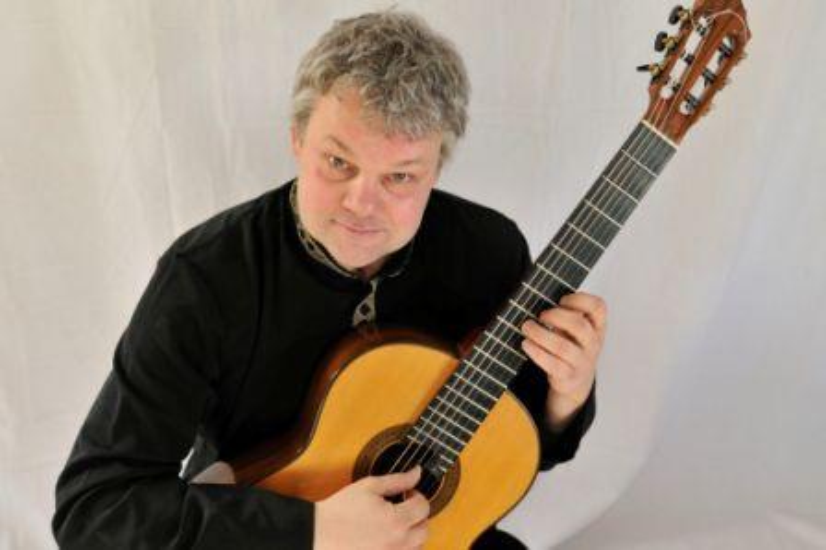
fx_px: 1066
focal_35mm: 46
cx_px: 413
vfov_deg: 28.9
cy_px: 275
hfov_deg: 42.4
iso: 200
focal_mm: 31
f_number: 3.5
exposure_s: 1/60
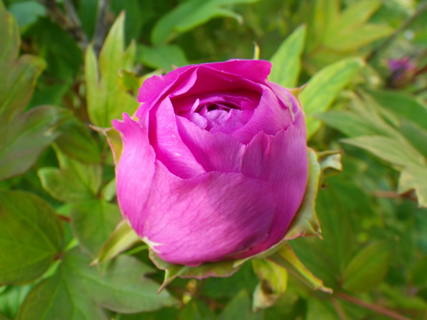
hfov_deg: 54.0
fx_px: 419
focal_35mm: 34
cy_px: 160
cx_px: 214
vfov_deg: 41.8
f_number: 3.8
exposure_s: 1/50
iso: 125
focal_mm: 6.1
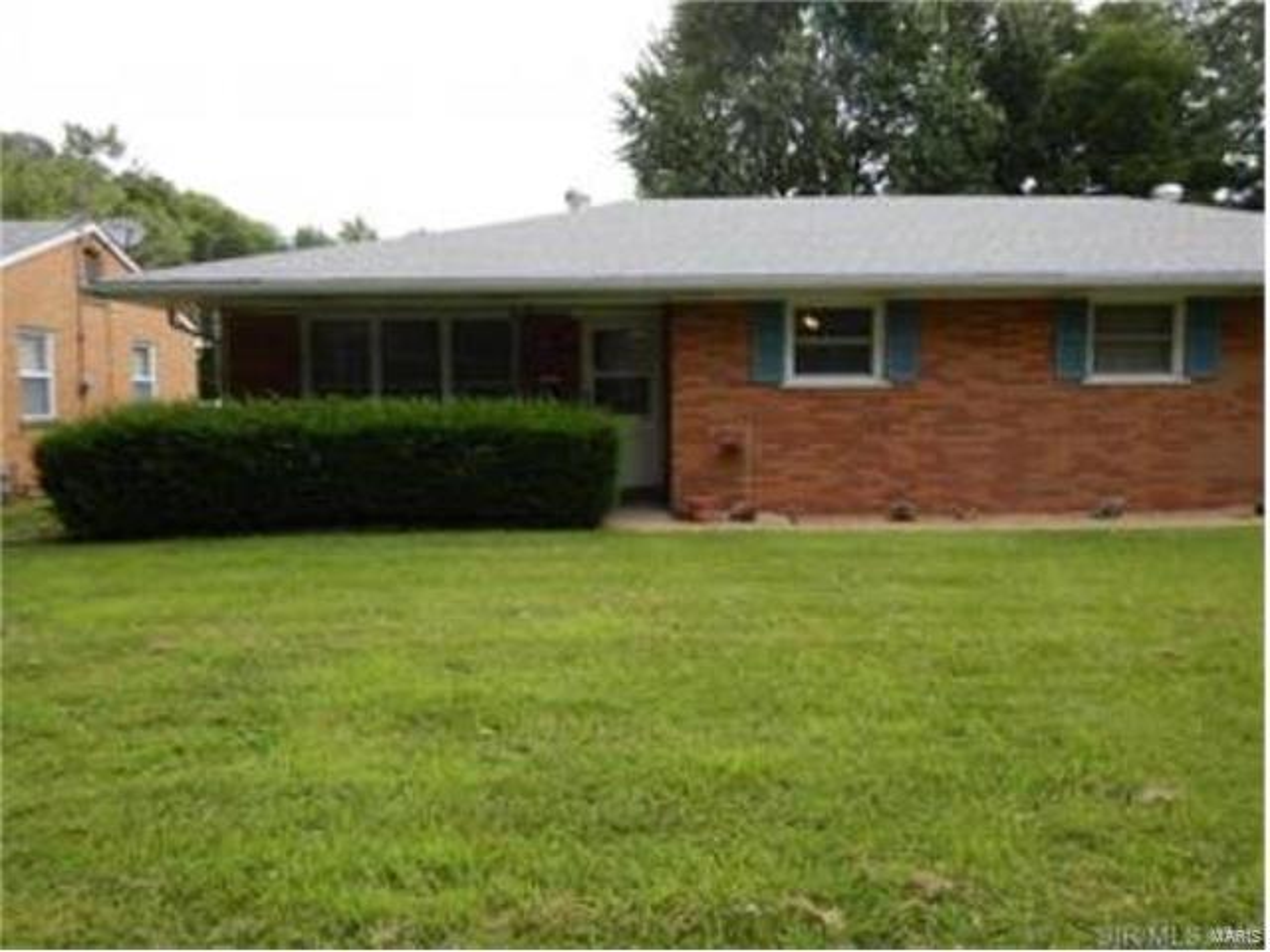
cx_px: 635
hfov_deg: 61.7
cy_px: 476
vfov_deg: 48.2
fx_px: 1064
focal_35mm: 29
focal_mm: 5.1
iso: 125
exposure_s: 1/640
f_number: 2.8
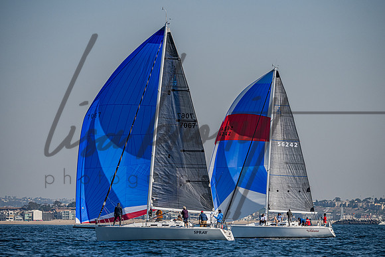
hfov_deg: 8.4
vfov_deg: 5.6
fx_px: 2629
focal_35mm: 246
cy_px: 132
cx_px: 199
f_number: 5
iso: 400
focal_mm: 200
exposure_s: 1/6400
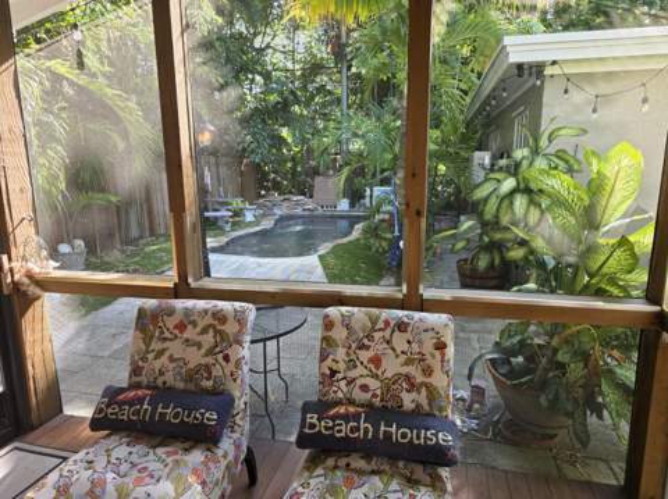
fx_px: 443
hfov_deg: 74.0
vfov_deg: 58.8
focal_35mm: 23
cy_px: 250
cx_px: 334
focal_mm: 6.3
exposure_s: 1/180
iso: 100
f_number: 1.7
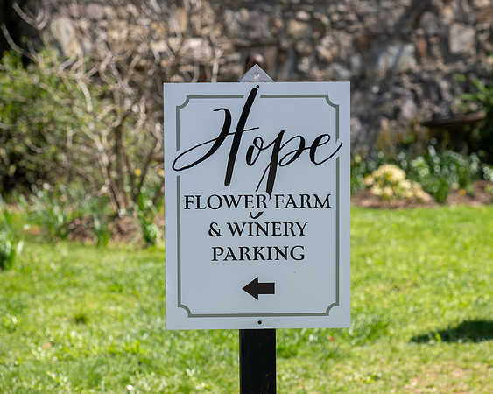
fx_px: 2070
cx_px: 295
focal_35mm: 142
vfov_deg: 10.9
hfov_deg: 13.6
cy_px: 193
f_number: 5.6
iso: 90
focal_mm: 122
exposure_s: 1/250
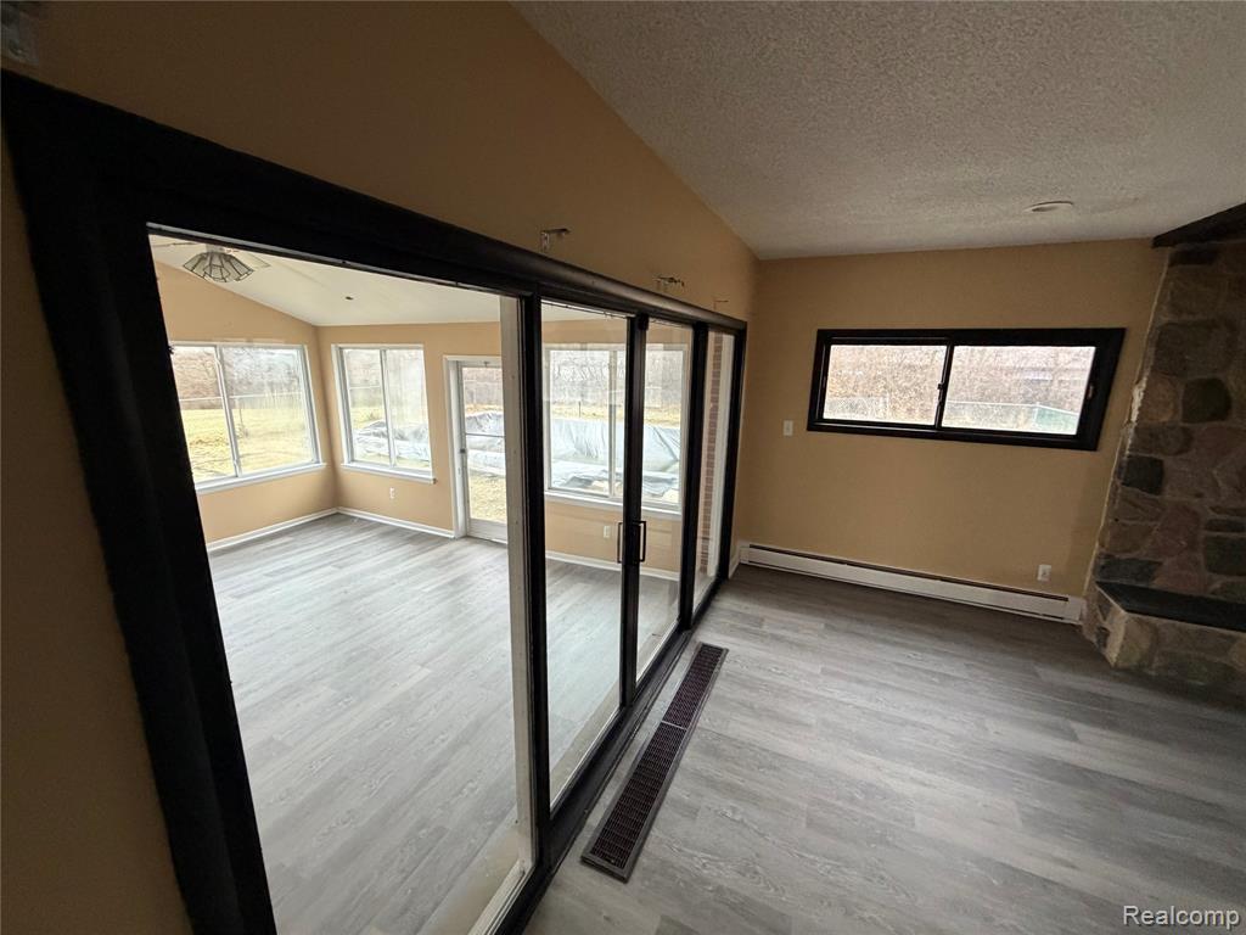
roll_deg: -1.1
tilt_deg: -13.0
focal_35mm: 14
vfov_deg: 85.7
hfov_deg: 102.1
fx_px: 504
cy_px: 468
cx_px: 623
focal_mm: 2.22
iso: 400
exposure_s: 1/60
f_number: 2.2
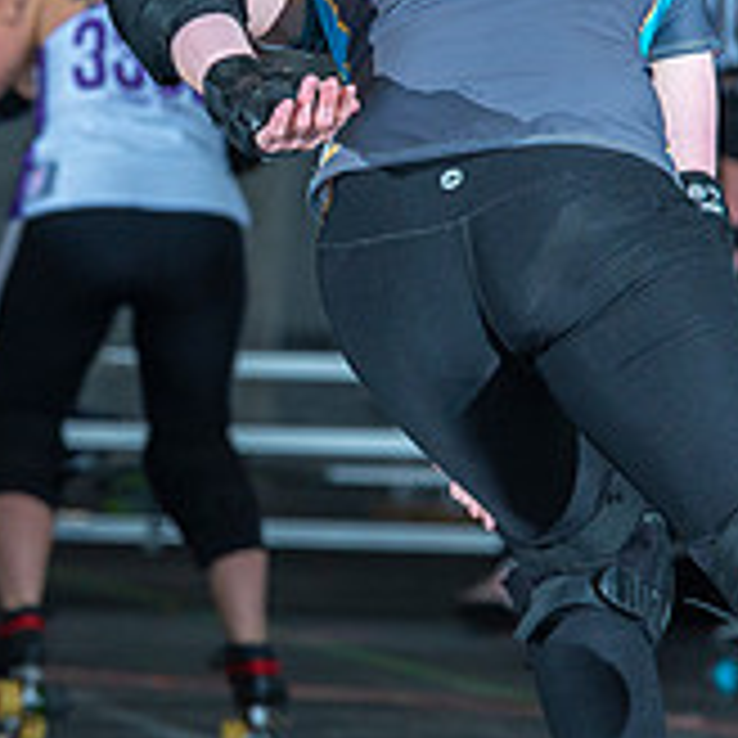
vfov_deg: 2.9
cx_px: 162
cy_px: 322
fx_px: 14472
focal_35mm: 600
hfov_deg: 2.9
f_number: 7.1
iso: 800
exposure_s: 1/160
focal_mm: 200
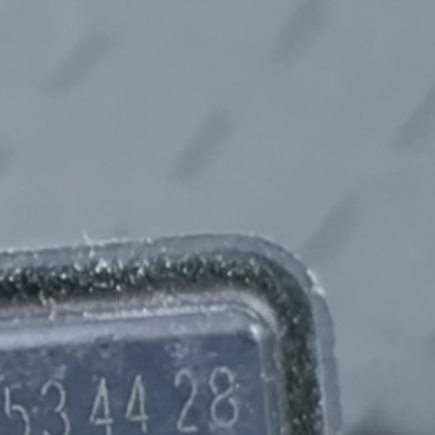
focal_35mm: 209
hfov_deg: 8.3
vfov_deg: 8.4
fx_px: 2971
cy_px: 361
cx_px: -118
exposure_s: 1/25
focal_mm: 6.11
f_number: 1.7
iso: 2500
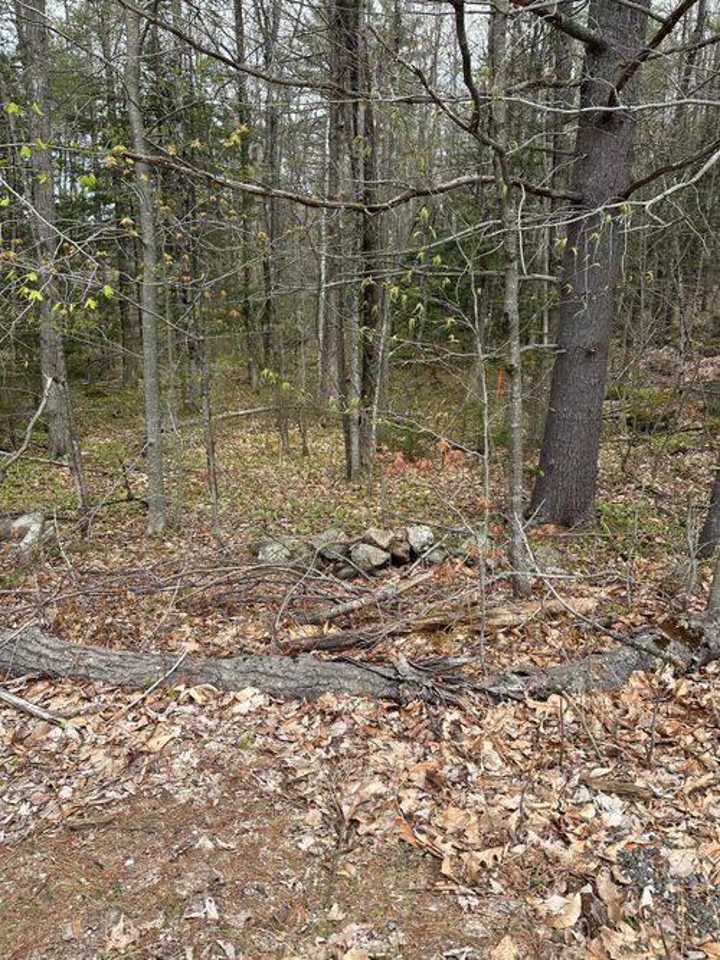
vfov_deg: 71.6
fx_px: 666
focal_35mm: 24
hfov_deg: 56.8
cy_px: 480
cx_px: 360
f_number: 1.78
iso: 80
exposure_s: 1/1453
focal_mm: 6.86
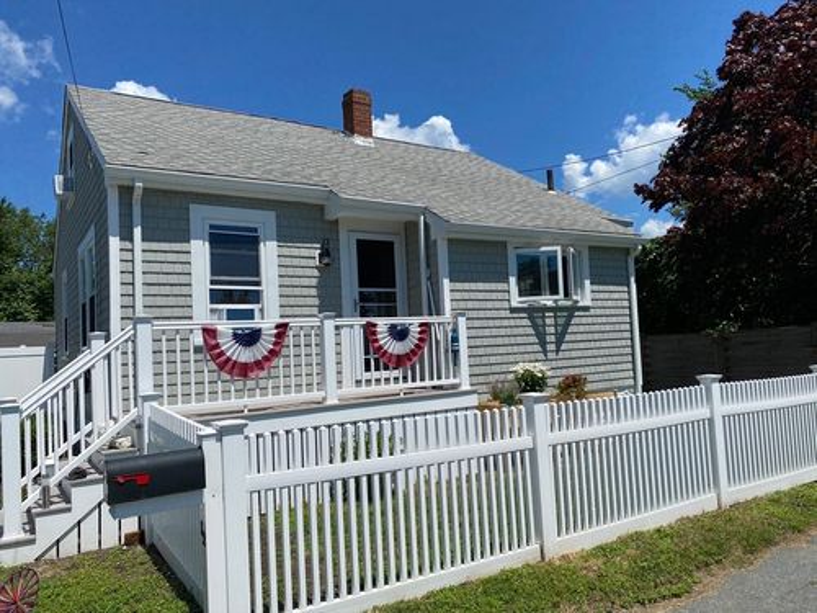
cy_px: 306
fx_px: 614
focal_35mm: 26
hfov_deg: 67.3
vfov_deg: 53.1
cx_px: 408
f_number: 1.8
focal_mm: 4.25
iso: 32
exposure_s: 1/5025
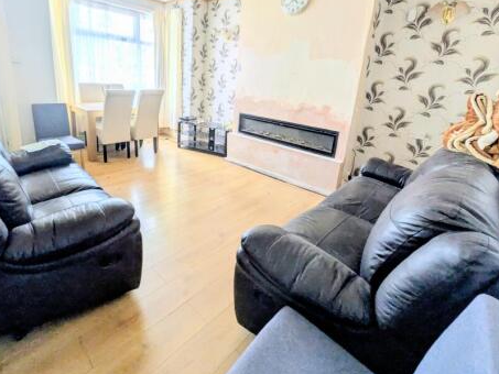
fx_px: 260
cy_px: 142
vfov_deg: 70.6
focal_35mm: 18
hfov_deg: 87.4
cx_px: 223
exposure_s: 1/50
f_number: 2.2
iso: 45
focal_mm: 1.83
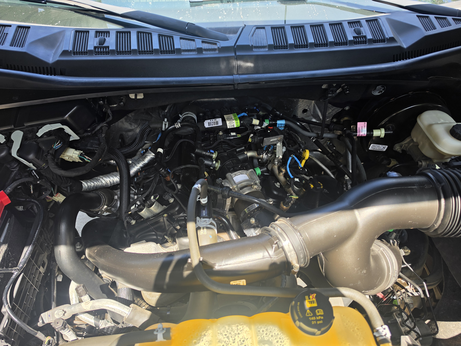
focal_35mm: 23
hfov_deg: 73.9
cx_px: 230
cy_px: 173
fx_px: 306
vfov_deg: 58.9
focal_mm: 6.5
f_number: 1.4
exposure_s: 1/359
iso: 20
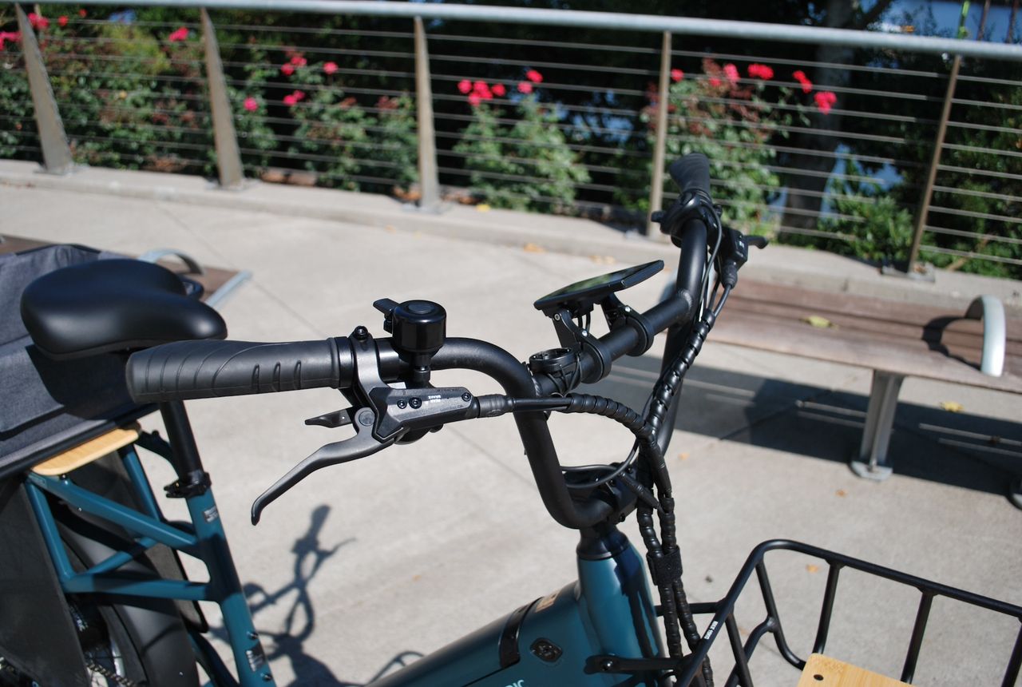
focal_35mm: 30
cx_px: 511
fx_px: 854
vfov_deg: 43.8
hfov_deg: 61.8
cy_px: 344
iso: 100
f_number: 3.8
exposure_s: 1/1000
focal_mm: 20
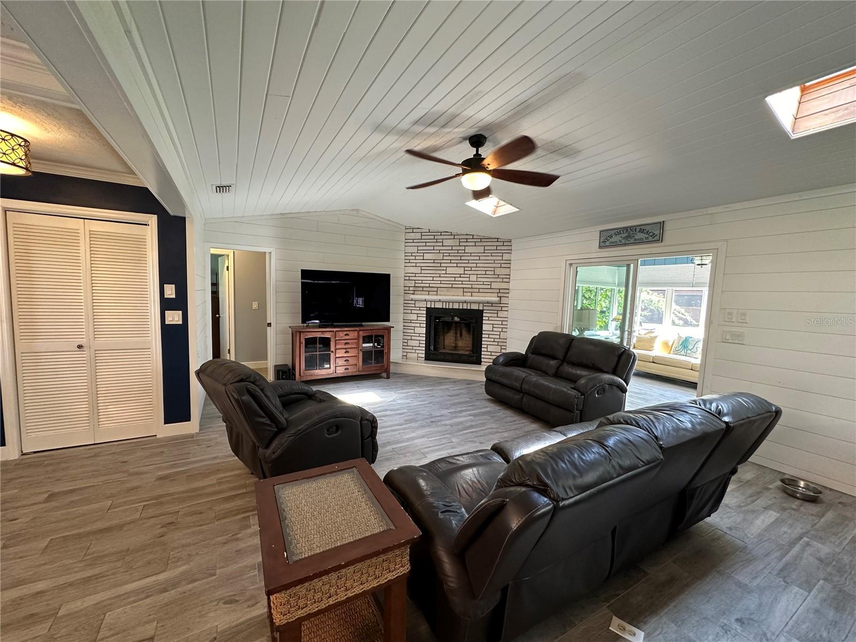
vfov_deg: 85.7
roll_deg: -1.7
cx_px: 428
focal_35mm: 14
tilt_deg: -4.7
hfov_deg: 102.1
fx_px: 346
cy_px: 321
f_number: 2.2
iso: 250
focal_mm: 2.22
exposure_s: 1/60
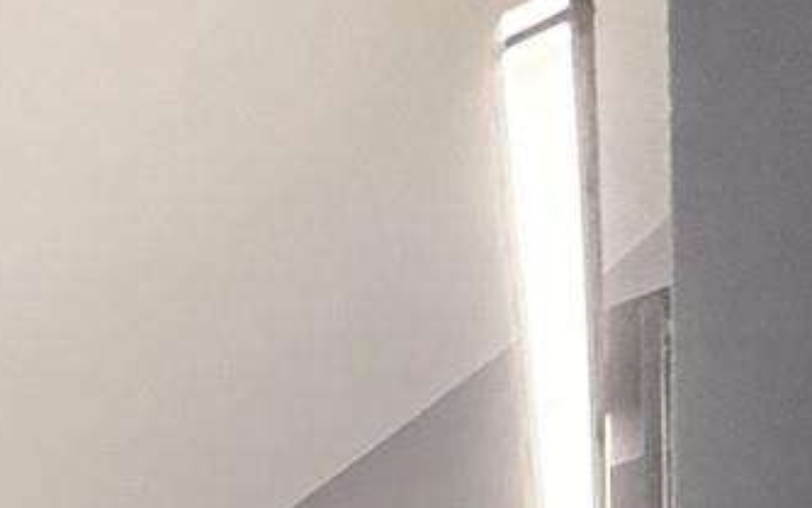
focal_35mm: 71
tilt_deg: +0.7
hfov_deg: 18.2
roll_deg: +0.5
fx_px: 1572
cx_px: -853
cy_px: 1371
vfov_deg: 12.3
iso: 160
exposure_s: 1/120
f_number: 2.2
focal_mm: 2.22
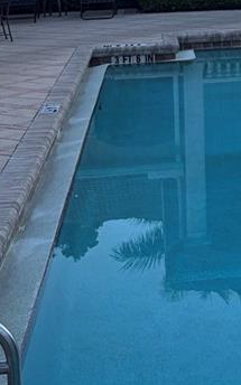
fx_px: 1009
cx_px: 352
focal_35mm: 96
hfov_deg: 13.0
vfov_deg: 20.5
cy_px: -51
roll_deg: +1.1
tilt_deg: -2.0
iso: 50
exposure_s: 1/1099
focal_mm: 5.96
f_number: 1.6
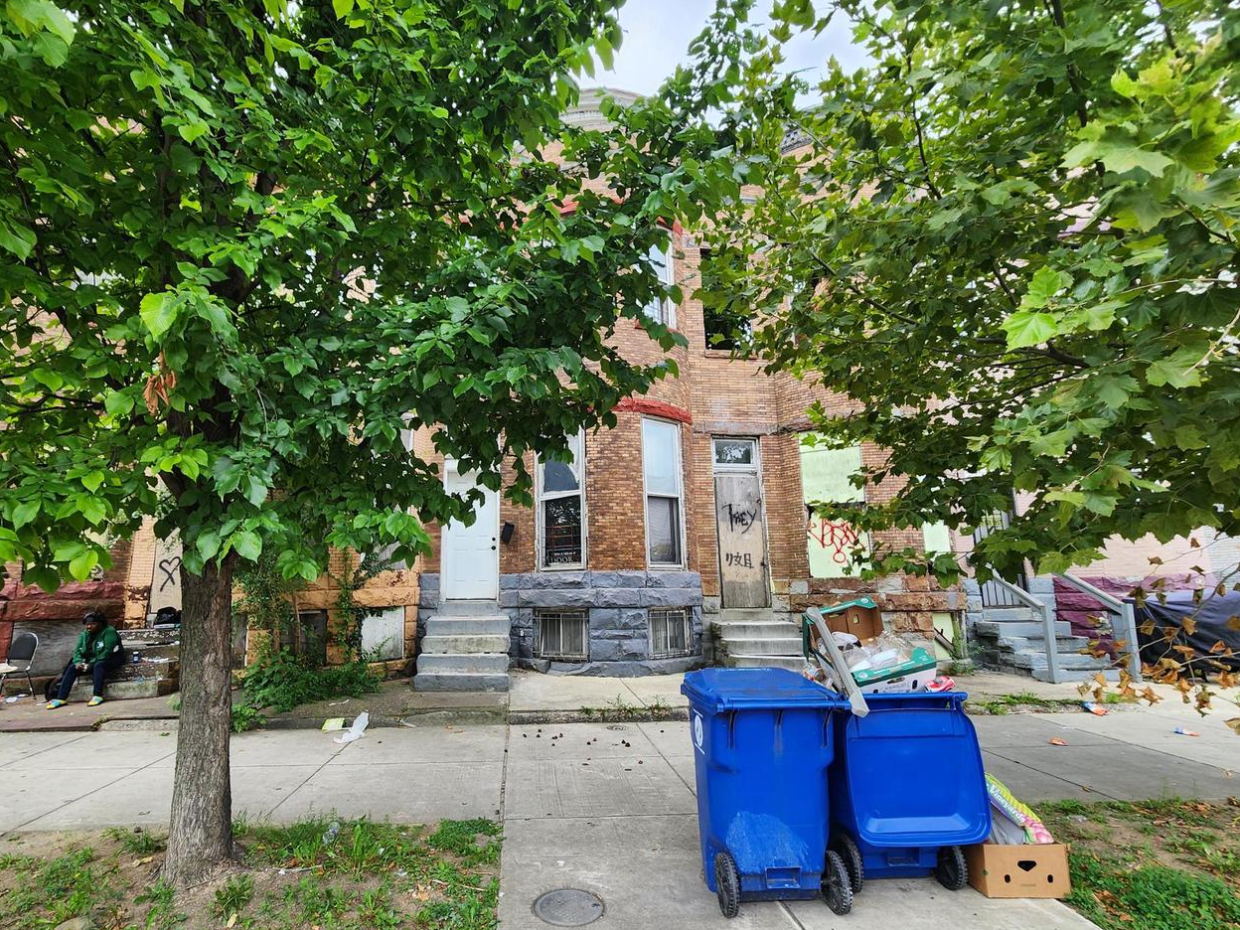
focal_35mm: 15
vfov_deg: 81.6
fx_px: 537
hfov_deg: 97.8
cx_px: 552
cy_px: 506
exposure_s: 1/221
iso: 50
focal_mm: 2.2
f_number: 2.2
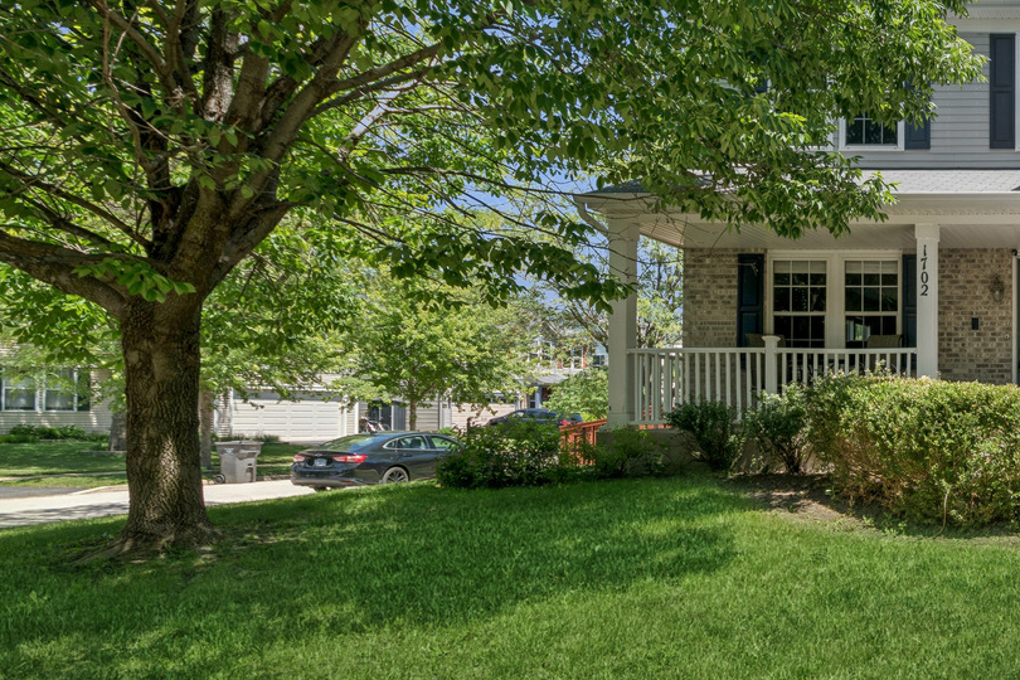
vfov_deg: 49.5
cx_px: 1005
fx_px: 737
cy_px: 349
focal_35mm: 26
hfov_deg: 54.9
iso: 100
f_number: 13
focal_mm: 13
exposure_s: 1/60
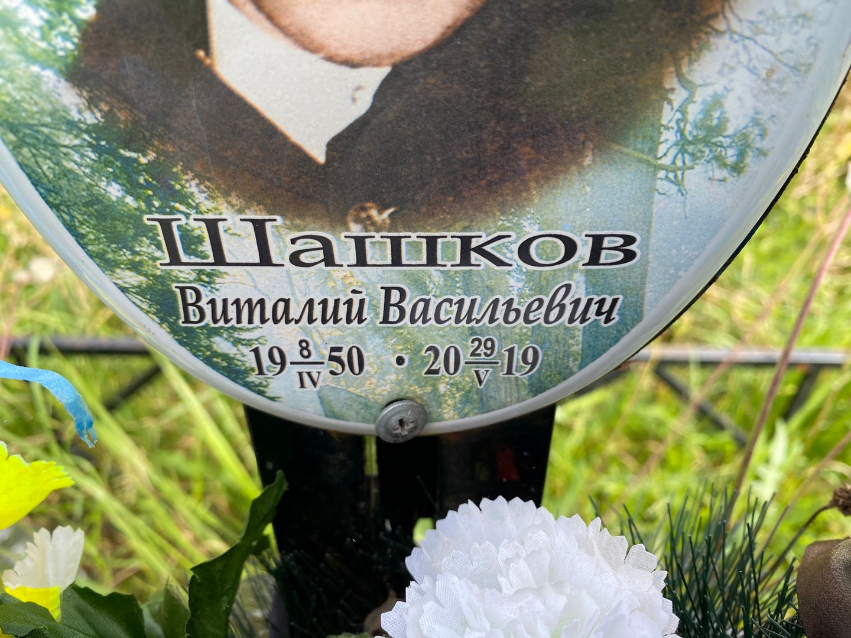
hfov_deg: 69.4
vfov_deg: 54.9
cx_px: 426
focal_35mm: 25
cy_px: 319
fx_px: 615
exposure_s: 1/576
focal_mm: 4.25
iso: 32
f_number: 1.8
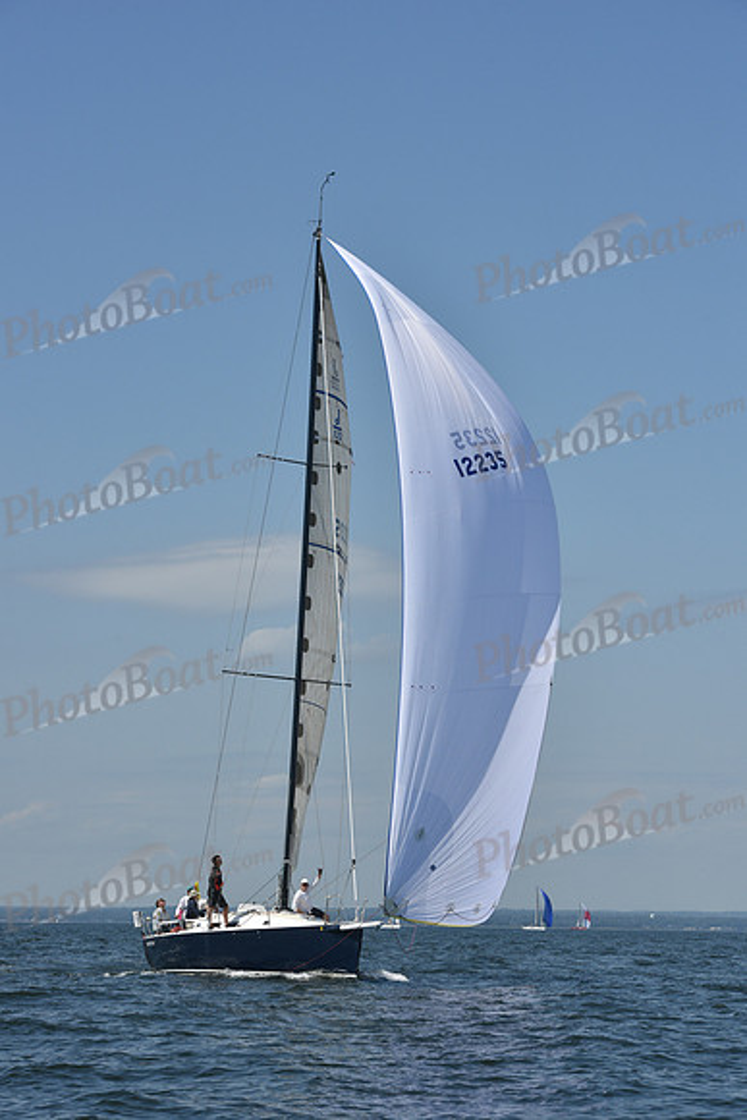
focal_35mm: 100
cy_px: 560
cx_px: 374
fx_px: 3110
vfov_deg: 20.4
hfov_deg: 13.7
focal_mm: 100
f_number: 9
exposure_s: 1/1250
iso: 250
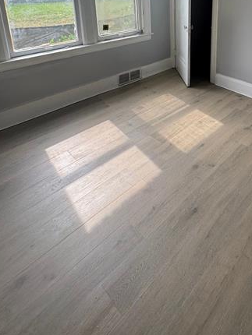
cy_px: 39
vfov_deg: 59.9
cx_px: 216
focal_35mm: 25
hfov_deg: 50.1
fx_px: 242
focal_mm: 2.22
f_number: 2.2
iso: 40
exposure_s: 1/155
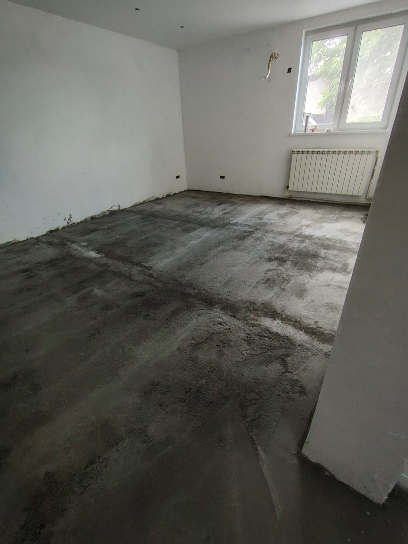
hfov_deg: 74.7
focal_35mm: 17
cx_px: 204
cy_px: 272
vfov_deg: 91.0
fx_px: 267
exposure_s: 1/33.3
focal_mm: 1.43
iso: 232
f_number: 2.2
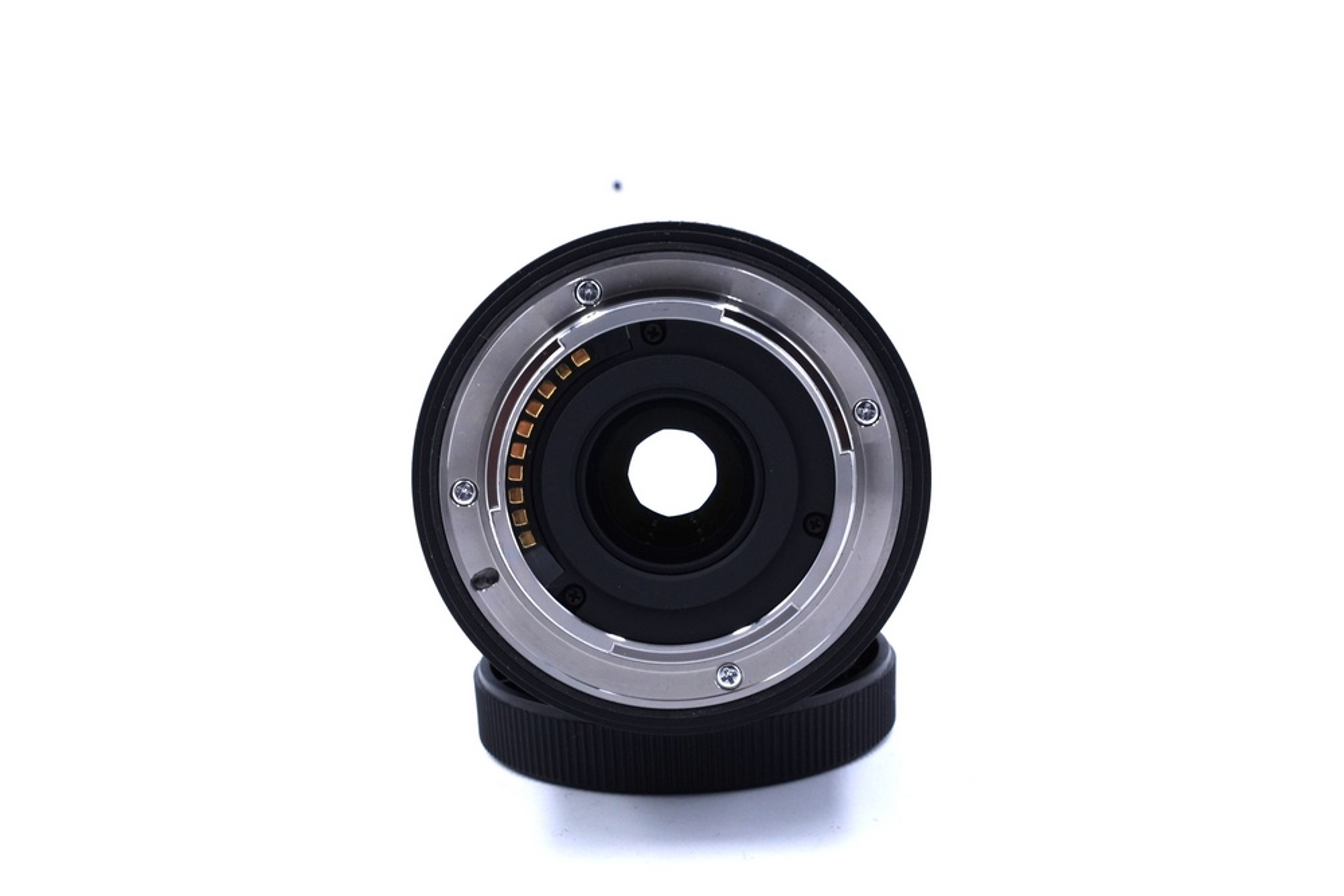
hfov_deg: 24.8
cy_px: 448
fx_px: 3062
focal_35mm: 82
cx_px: 672
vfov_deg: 16.7
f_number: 14
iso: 800
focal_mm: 55
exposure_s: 1/160
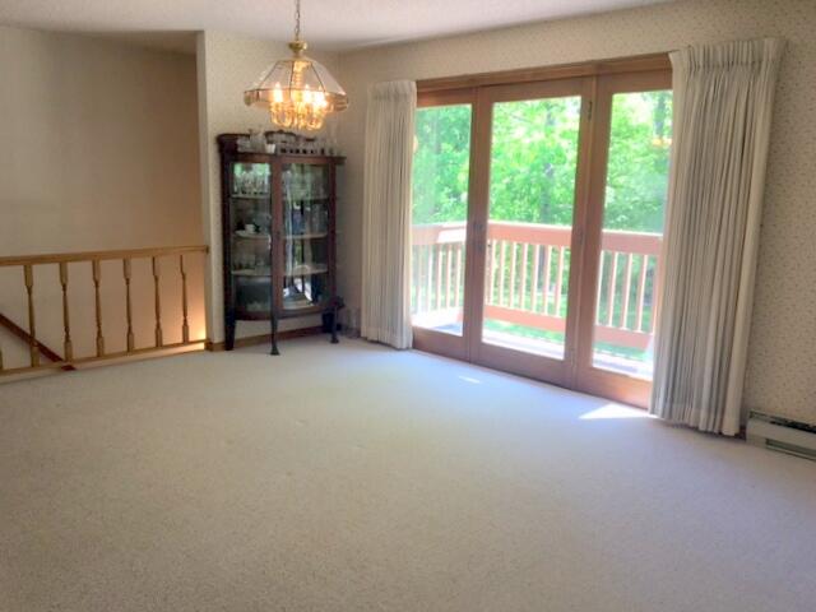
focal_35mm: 29
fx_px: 684
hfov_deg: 61.7
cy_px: 306
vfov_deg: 48.2
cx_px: 408
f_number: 2.2
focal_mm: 4.15
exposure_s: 1/40
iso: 25
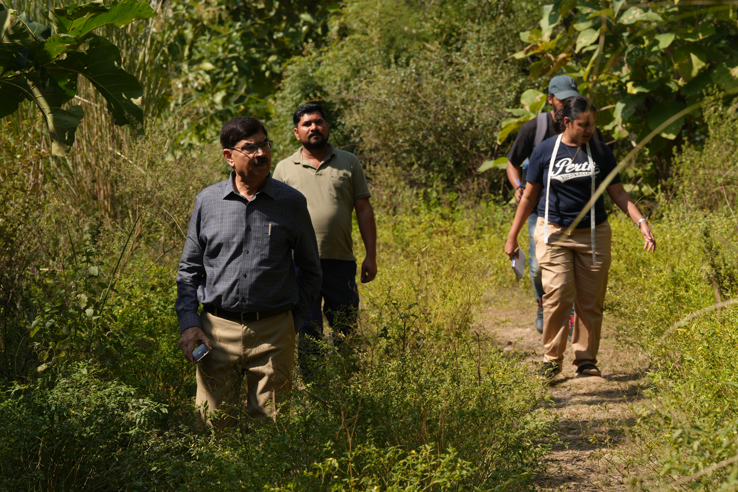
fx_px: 2644
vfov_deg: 10.6
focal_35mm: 129
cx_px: 369
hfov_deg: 15.9
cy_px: 246
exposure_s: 1/640
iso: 400
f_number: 9
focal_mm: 129
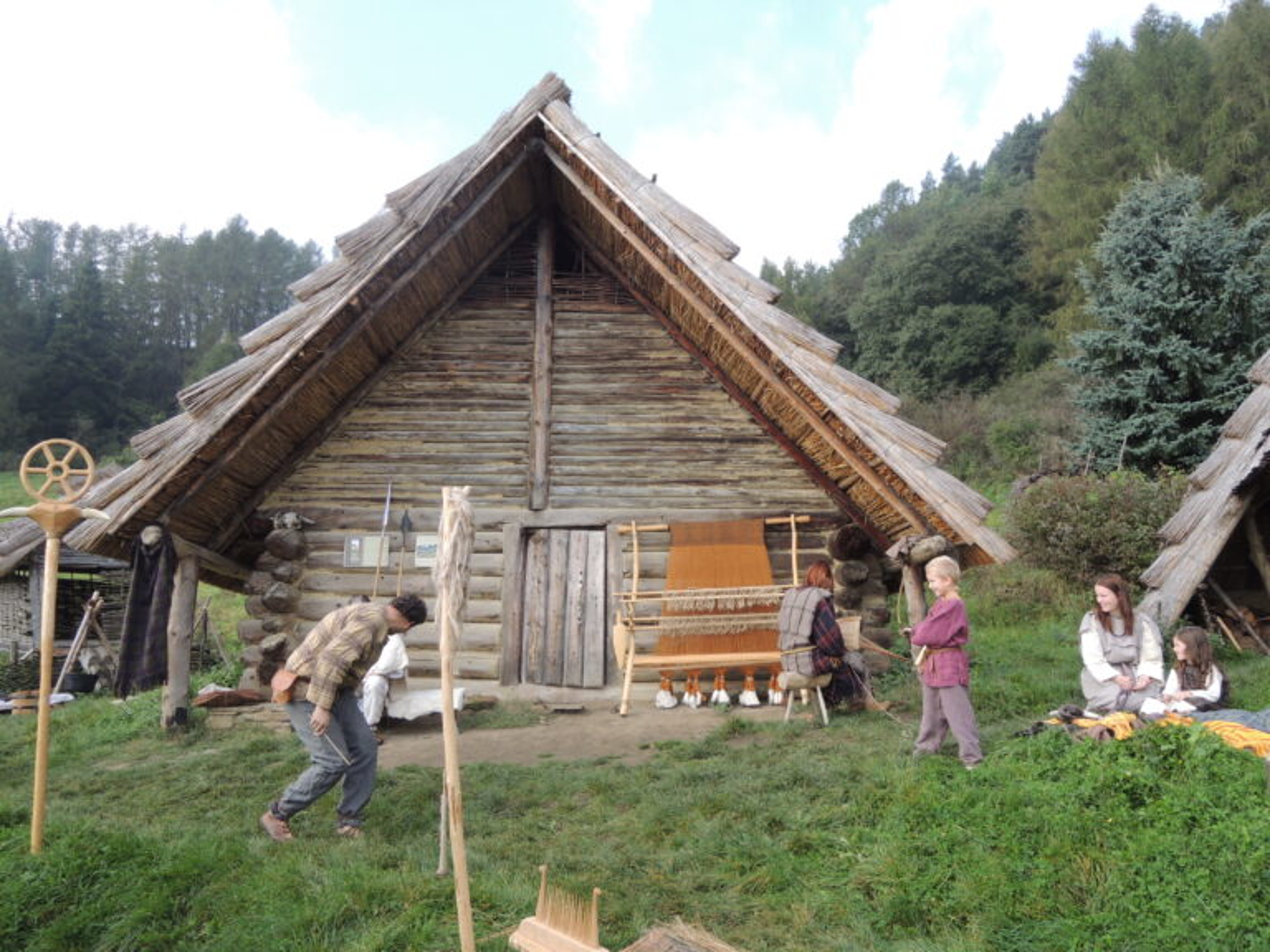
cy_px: 476
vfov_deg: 56.8
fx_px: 881
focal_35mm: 24
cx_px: 635
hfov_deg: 71.6
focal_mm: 4.3
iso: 100
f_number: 2.8
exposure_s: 1/400
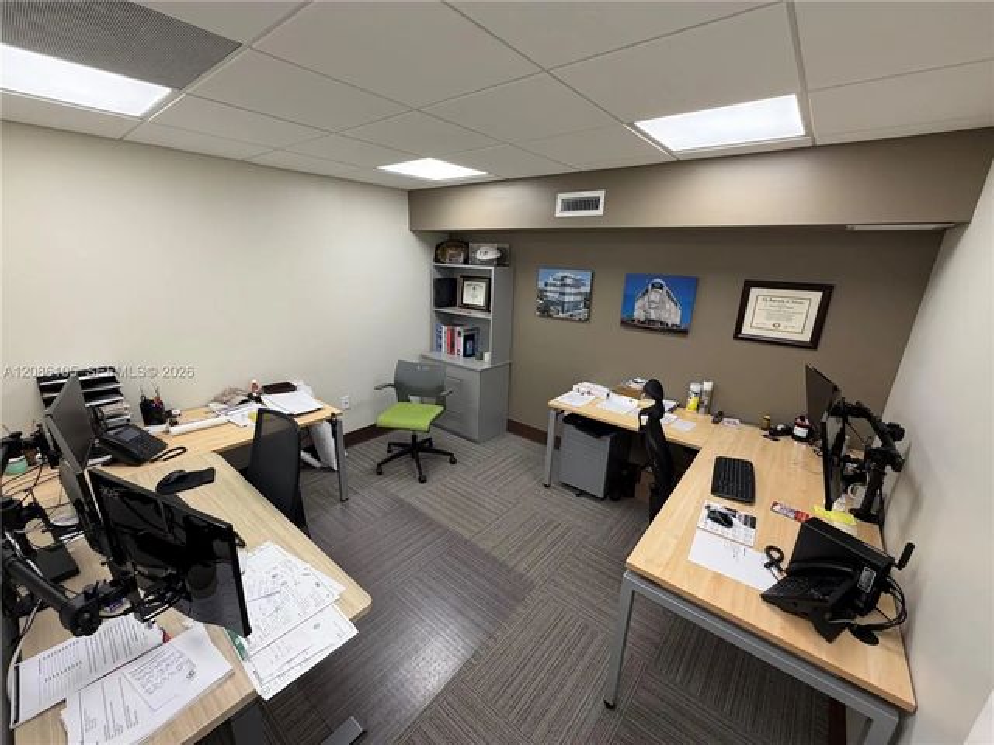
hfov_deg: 102.1
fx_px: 402
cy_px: 372
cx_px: 497
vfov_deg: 85.7
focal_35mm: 14
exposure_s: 1/120
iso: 160
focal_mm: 2.22
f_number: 2.2
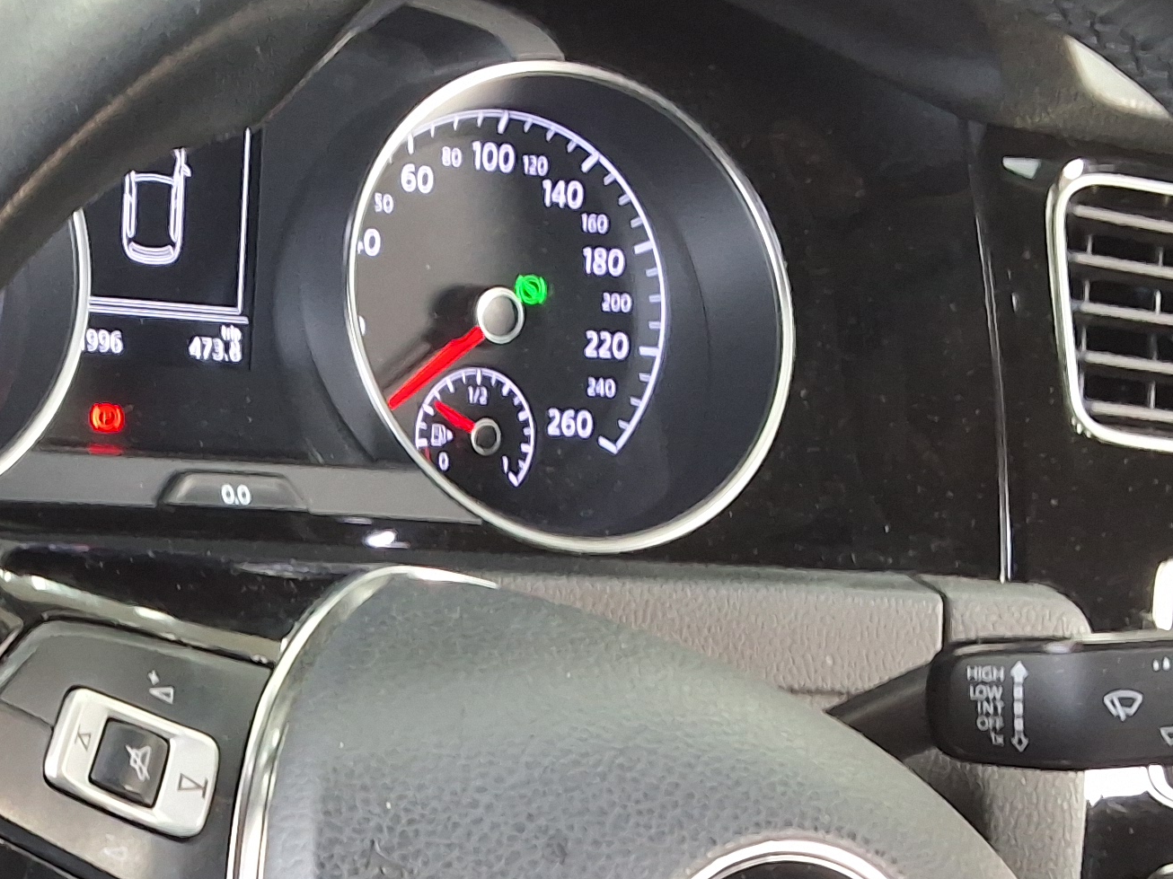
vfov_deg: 20.7
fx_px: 2372
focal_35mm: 70
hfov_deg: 26.9
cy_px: 745
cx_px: 128
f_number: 1.9
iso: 125
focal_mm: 2.91
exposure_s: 1/40
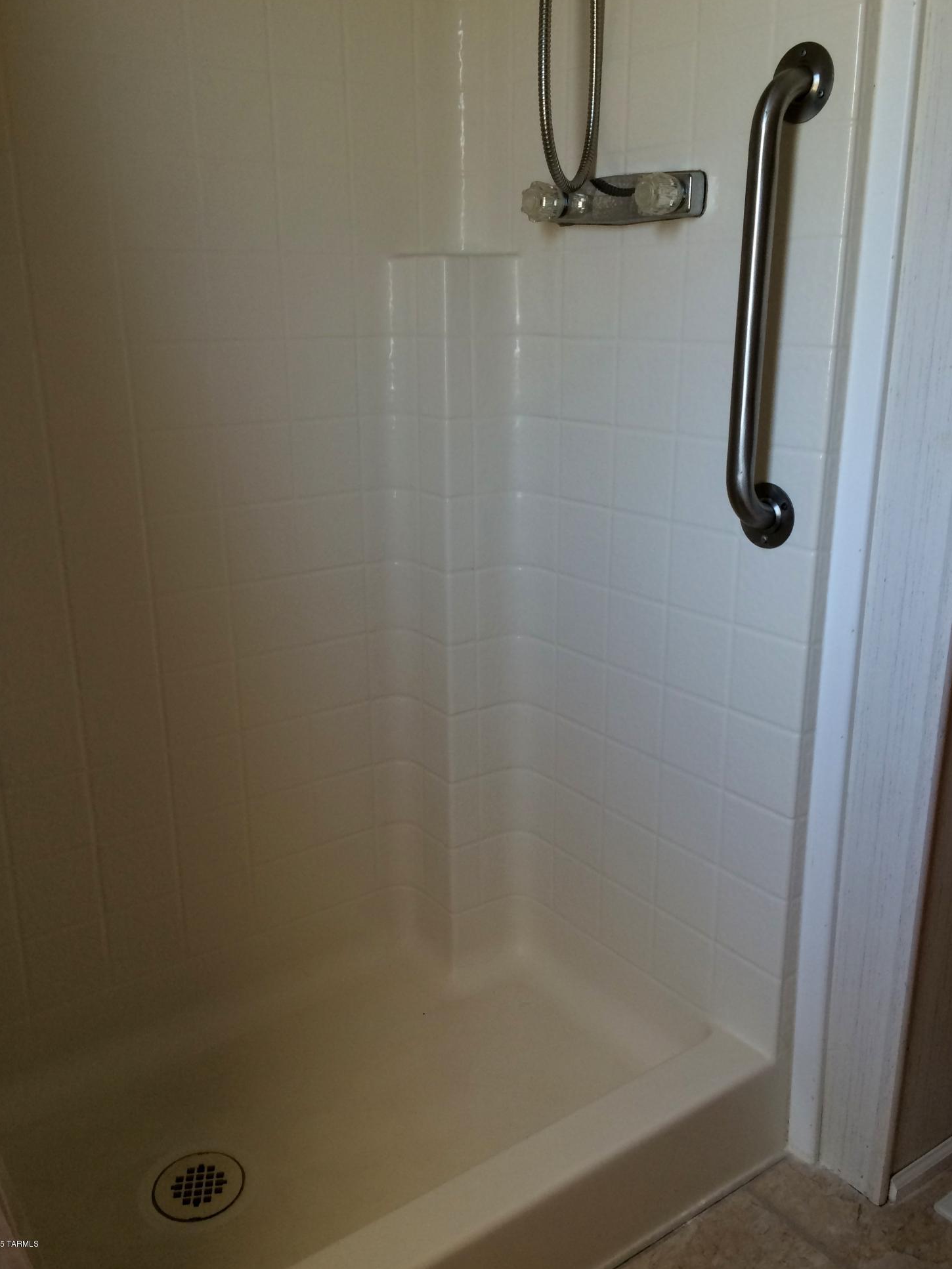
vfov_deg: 60.0
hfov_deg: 46.8
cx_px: 469
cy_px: 629
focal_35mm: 30
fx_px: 1100
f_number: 2.2
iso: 40
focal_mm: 4.15
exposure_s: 1/40
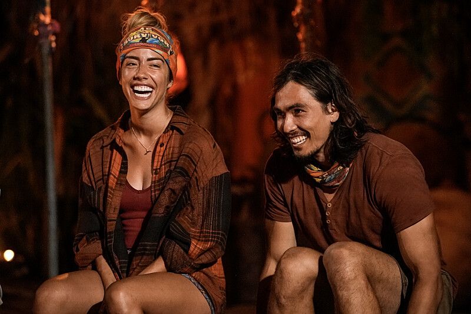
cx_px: 236
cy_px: 157
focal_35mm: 200
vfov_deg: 6.9
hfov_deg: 10.3
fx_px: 2617
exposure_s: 1/80
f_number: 4
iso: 16000
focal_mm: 200
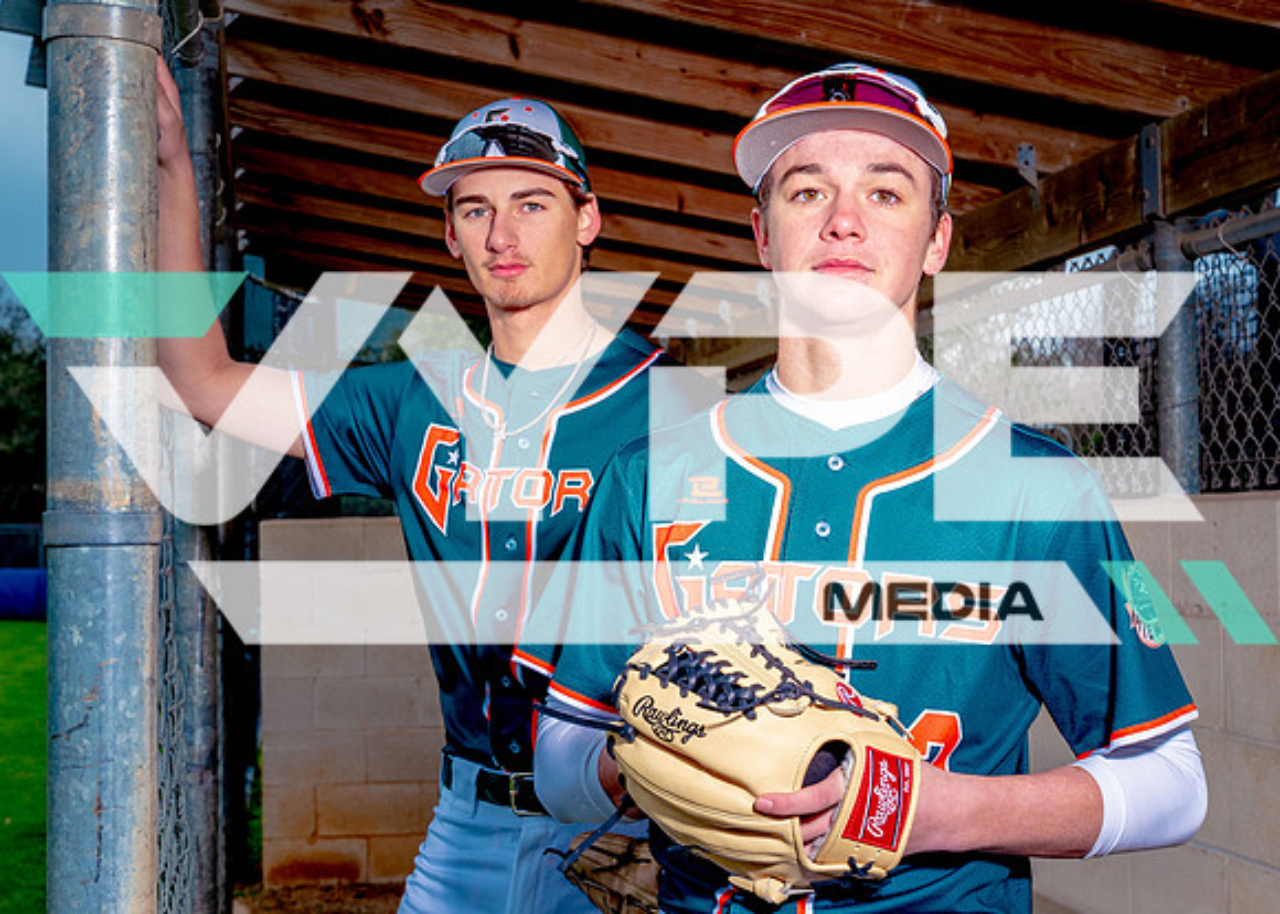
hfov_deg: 34.9
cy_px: 471
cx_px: 621
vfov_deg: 25.3
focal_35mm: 56
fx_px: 2034
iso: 100
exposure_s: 1/125
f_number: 8
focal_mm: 48
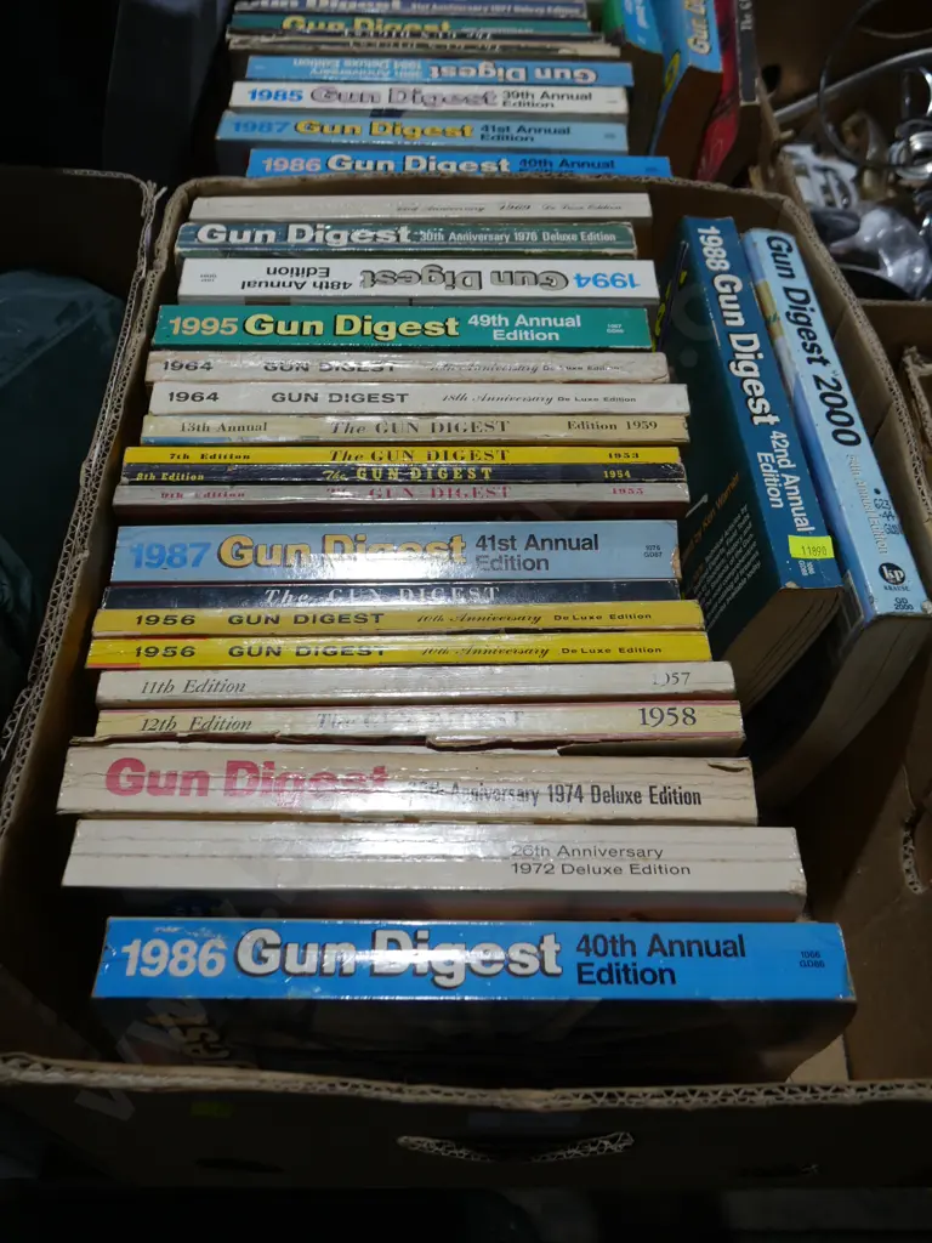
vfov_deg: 63.4
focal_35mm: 28
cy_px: 622
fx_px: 1005
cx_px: 466
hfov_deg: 49.7
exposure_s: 1/125
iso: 200
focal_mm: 14
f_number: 4
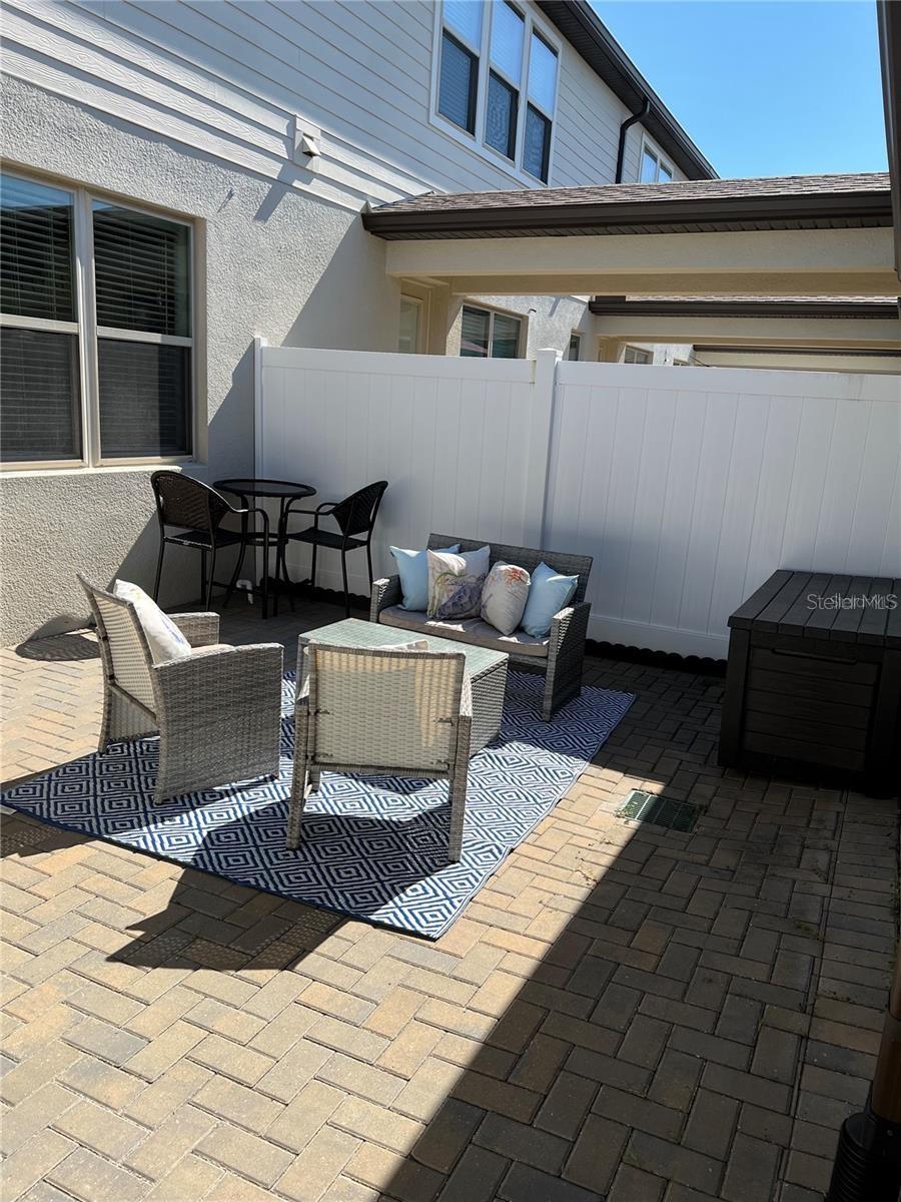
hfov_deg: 53.1
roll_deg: -3.9
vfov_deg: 67.3
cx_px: 450
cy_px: 601
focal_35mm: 26
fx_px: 902
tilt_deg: -13.7
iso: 50
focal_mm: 5.7
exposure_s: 1/2841
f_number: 1.5
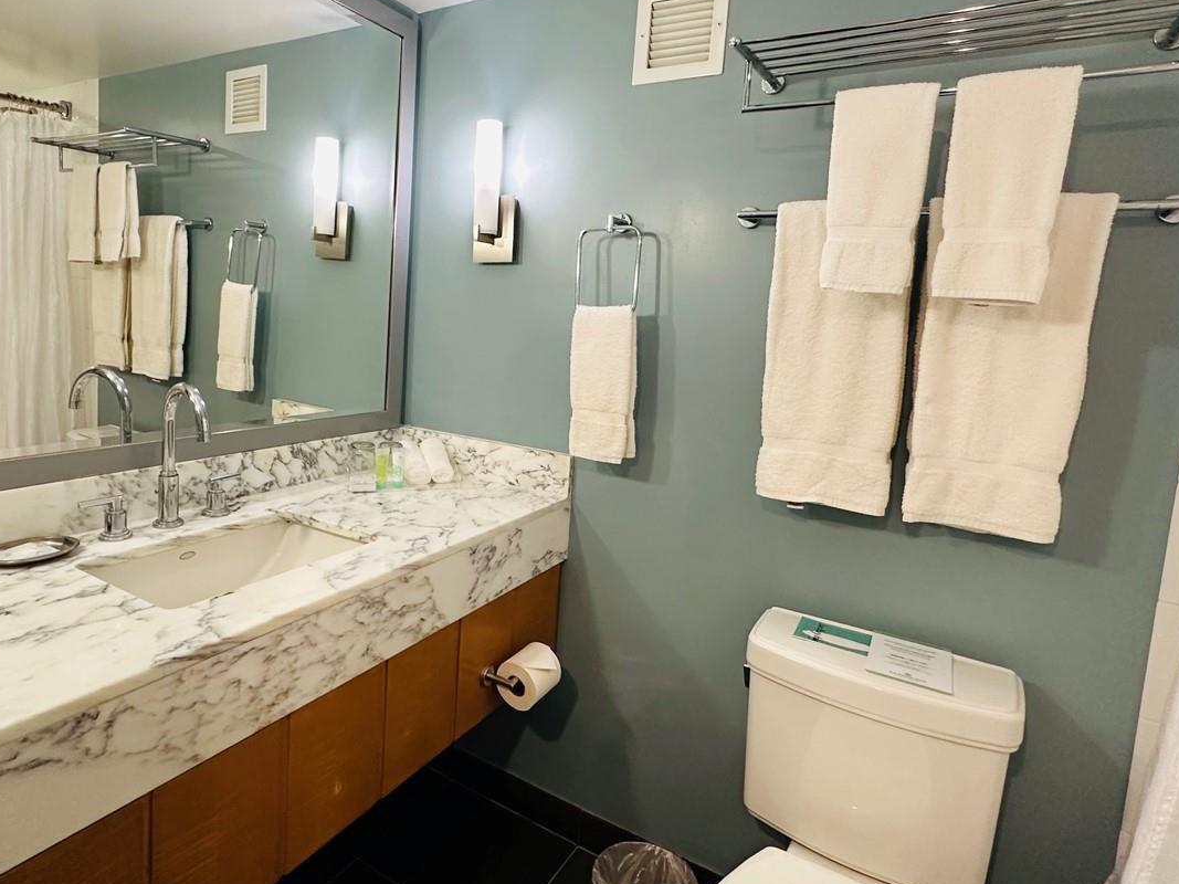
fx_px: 715
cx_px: 513
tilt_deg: -6.9
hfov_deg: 78.6
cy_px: 386
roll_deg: -3.5
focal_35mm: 21
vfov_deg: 63.2
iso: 250
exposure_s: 1/60
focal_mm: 2.22
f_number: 2.2
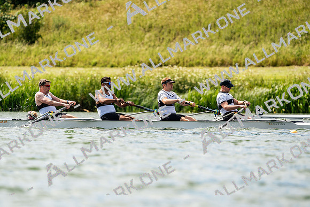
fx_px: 3574
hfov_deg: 5.0
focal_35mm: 415
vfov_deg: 3.3
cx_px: 155
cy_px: 104
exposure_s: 1/2000
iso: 250
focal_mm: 415
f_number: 6.3
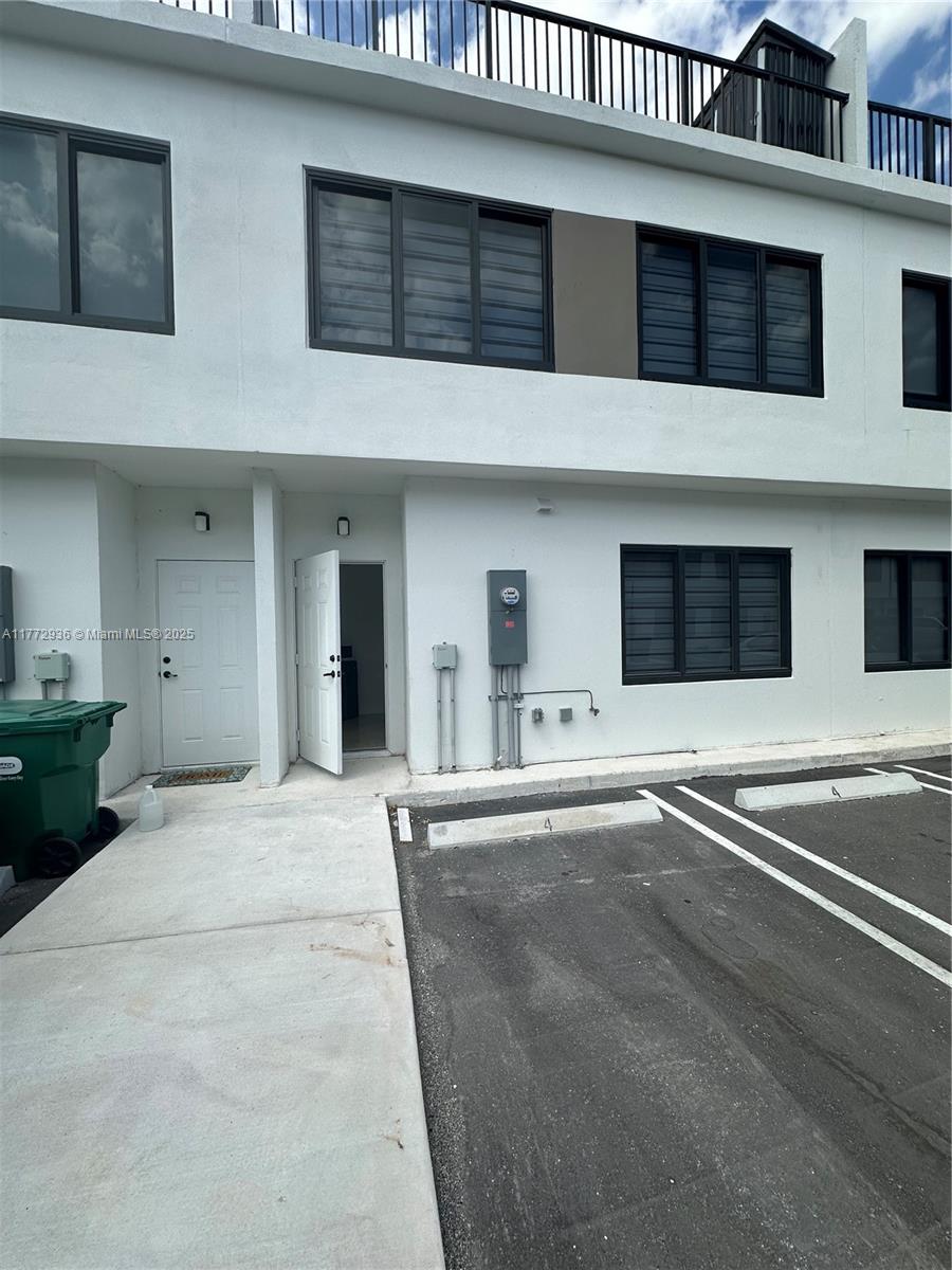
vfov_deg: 102.1
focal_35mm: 14
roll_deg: -0.5
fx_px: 513
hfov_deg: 85.7
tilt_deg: -0.5
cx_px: 476
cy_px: 635
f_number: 2.2
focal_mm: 2.22
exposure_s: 1/2353
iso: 50
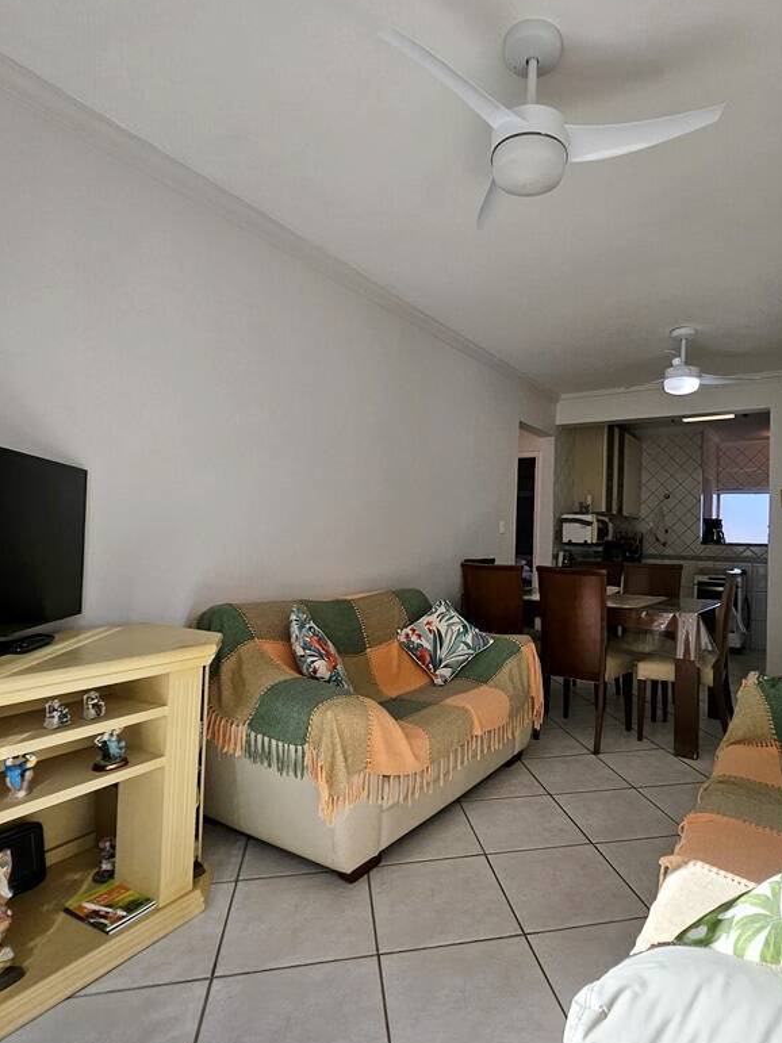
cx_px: 453
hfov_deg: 71.1
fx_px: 542
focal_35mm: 18
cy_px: 530
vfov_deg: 87.8
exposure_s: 1/268
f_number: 2.2
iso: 32
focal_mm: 1.7
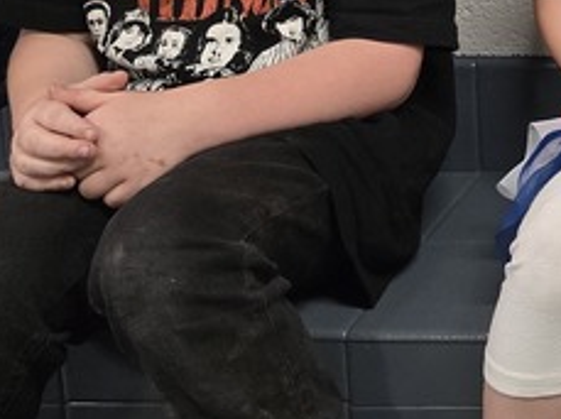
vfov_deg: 13.6
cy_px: -176
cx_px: 1044
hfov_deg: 15.9
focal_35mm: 103
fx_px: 1667
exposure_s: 1/120
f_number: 1.7
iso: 640
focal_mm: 6.3
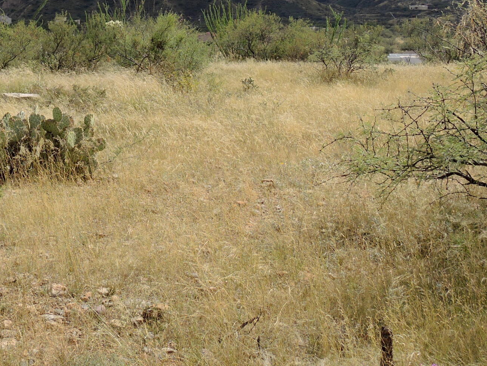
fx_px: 971
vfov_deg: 21.0
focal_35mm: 69
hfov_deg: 27.9
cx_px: 139
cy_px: 71
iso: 80
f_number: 2.5
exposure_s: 1/1600
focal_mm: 6.5
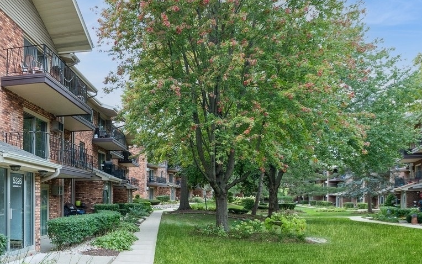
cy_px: 176
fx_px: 368
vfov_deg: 39.0
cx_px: 62
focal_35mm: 32
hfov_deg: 53.9
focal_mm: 10
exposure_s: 1/60
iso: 250
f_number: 7.1
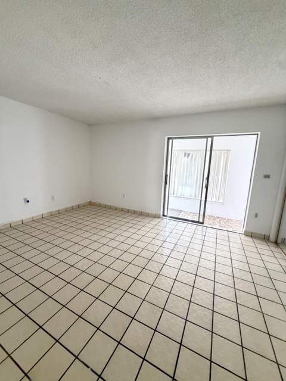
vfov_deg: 102.1
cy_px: 190
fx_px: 154
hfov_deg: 85.7
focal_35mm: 14
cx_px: 143
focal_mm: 2.22
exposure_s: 1/120
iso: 250
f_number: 2.2
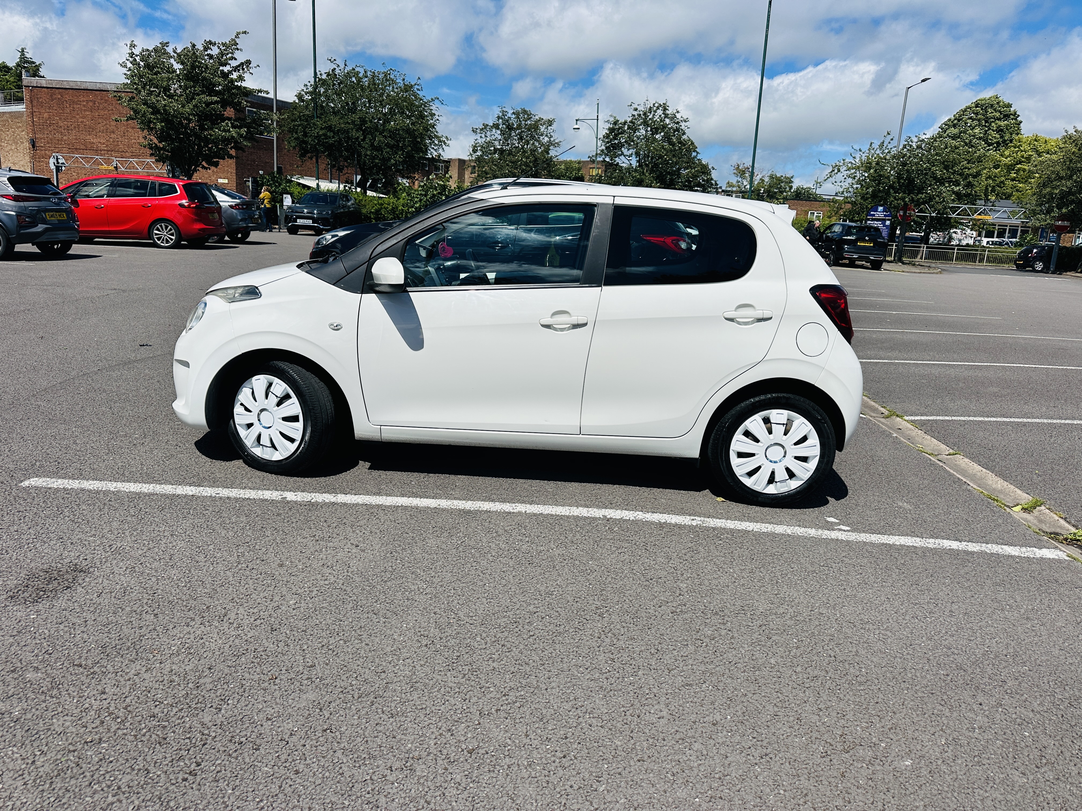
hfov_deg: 71.6
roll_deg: -4.5
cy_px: 406
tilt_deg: -11.5
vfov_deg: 56.8
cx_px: 541
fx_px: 750
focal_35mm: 24
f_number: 1.78
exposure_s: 1/8197
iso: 80
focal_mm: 6.86
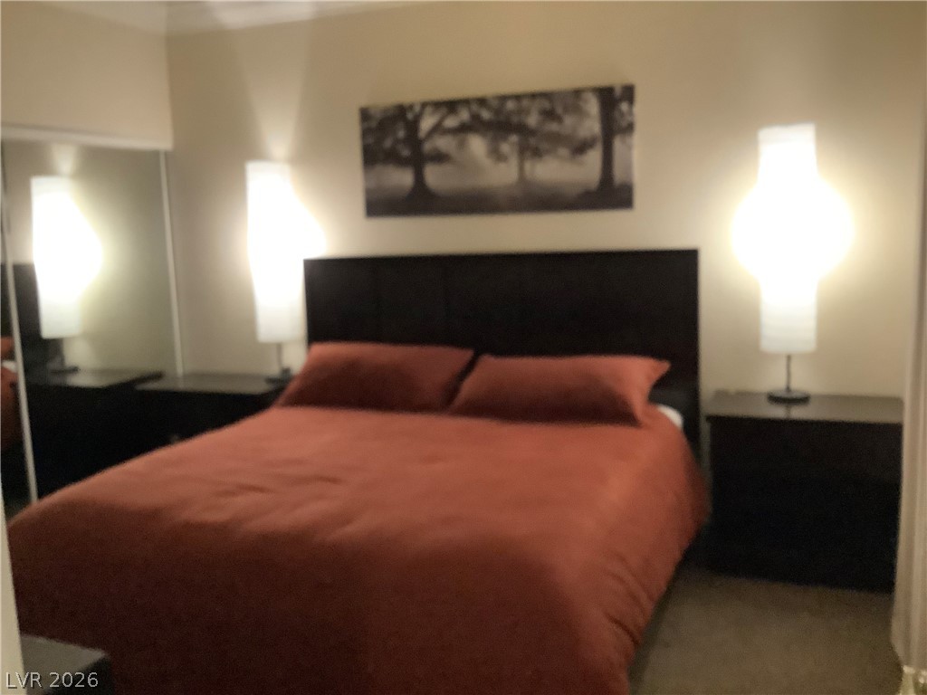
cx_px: 464
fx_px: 830
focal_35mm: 31
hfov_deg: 58.4
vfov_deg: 45.4
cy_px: 348
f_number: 2.4
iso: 640
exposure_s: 1/30
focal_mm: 3.3
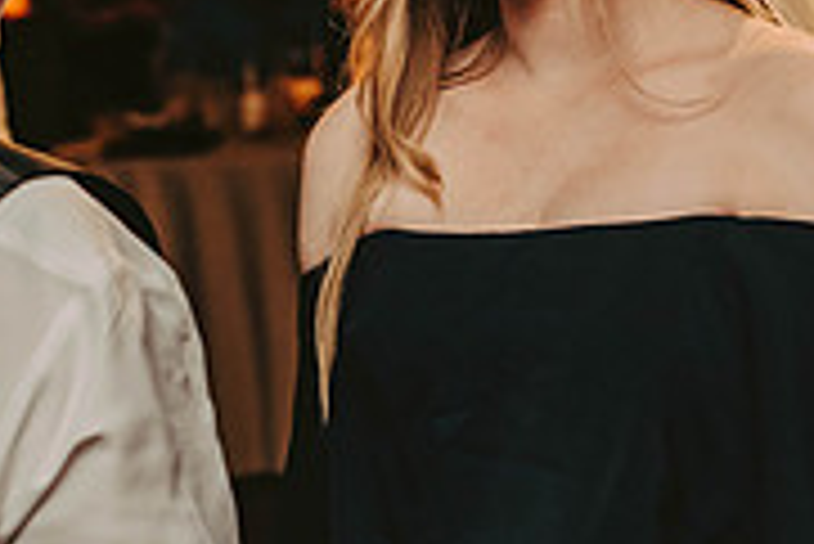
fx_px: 3621
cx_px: 544
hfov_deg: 12.8
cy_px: 245
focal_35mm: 160
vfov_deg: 8.6
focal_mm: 50
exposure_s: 1/200
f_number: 3.2
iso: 2000
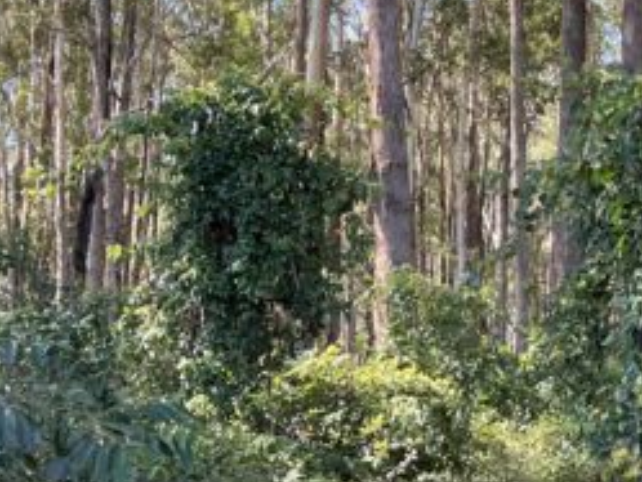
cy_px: 88
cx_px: 521
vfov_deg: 13.8
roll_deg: +0.2
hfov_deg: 18.2
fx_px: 1985
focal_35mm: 107
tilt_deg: +10.9
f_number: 1.5
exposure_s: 1/397
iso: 50
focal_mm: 5.7
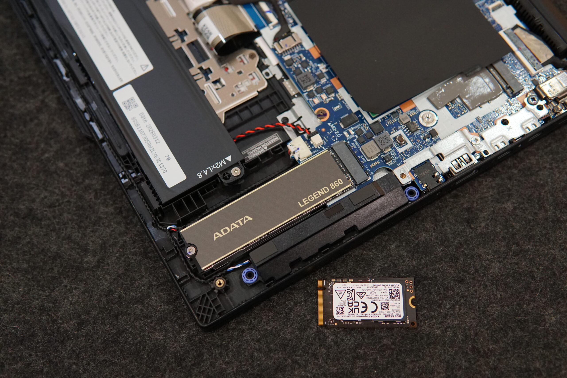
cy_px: 189
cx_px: 284
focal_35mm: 45
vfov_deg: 29.9
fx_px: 709
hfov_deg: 43.6
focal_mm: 30
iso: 1250
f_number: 3.2
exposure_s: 1/320
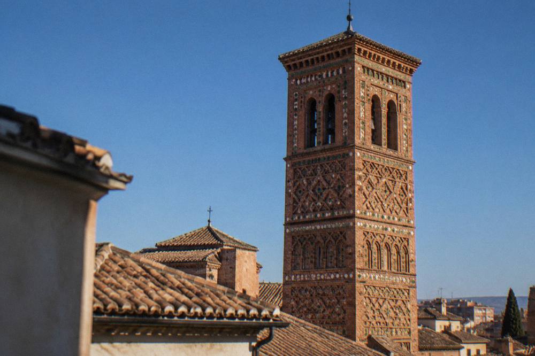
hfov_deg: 19.5
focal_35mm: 105
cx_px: 268
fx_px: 1560
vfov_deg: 13.0
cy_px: 178
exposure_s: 1/250
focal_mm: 105
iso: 320
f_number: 9
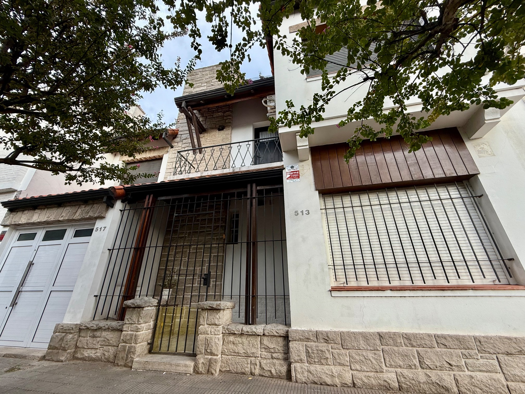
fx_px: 212
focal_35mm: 14
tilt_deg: +24.0
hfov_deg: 102.1
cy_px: 197
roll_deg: +0.4
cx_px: 262
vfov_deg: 85.7
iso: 20
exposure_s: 1/186
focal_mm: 2.22
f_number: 2.2
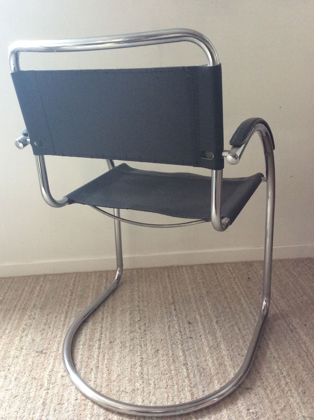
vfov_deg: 56.9
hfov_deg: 44.1
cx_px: 157
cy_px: 210
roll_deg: +3.2
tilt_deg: -20.6
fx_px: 388
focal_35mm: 32
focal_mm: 3.3
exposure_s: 1/25
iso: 100
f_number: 2.4
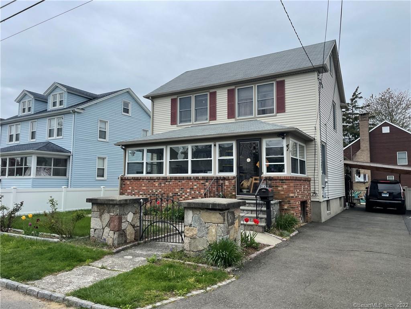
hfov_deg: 67.3
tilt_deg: +5.7
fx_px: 309
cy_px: 154
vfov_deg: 53.1
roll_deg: +0.0
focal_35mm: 26
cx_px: 206
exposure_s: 1/4651
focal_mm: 4.2
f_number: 1.6
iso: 32
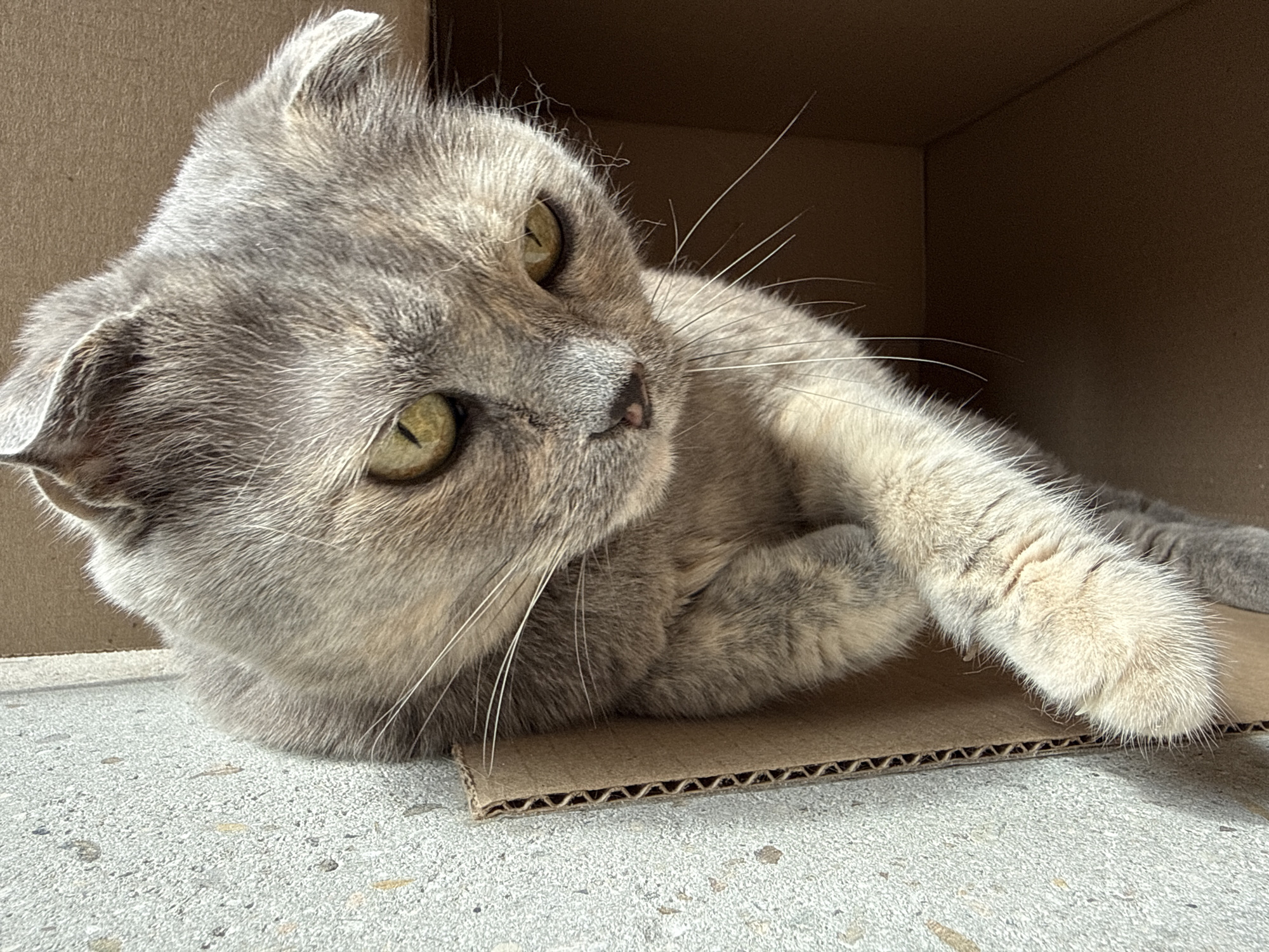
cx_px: 634
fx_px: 916
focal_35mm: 25
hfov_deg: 69.4
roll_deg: +0.3
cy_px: 476
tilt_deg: -0.9
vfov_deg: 54.9
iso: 50
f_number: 2.2
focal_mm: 2.22
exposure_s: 1/99
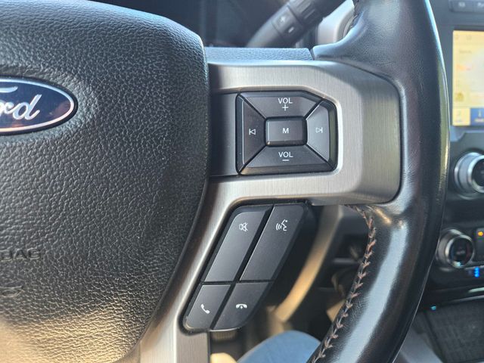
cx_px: 242
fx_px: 322
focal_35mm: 23
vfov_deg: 58.9
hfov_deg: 73.9
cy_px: 182
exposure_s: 1/100
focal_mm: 5.4
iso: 160
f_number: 1.8
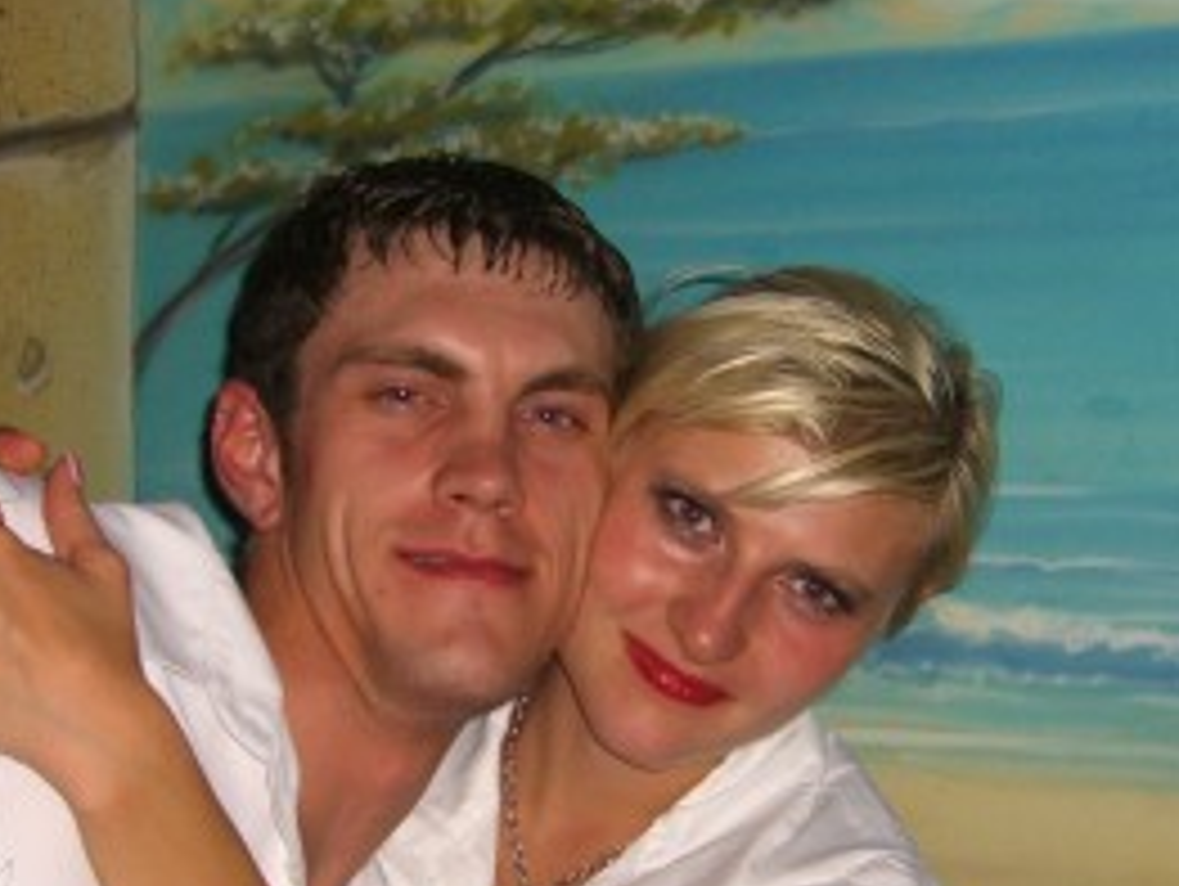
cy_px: 666
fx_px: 2966
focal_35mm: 87
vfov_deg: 16.9
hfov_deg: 22.5
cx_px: 540
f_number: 2.8
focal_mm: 7.9
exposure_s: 1/60
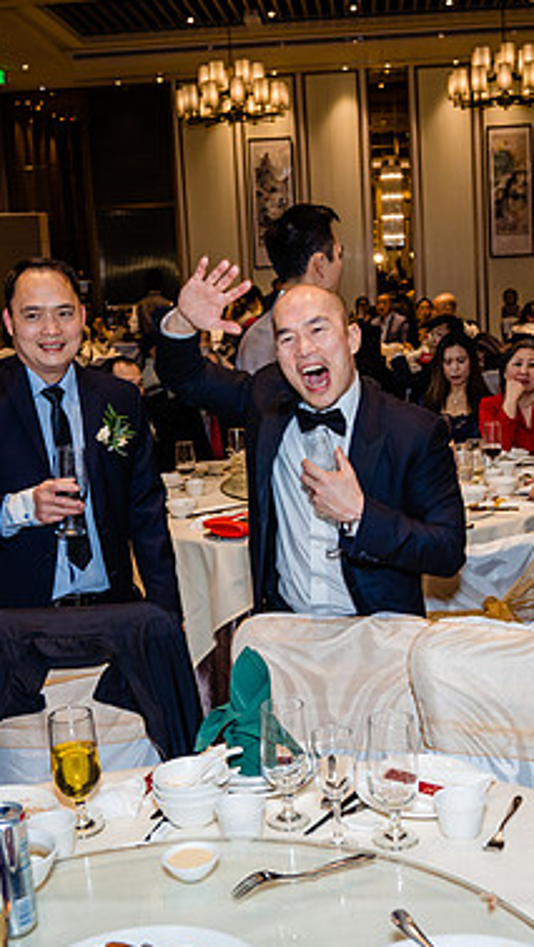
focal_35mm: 45
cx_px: 318
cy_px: 475
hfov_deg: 26.5
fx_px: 1131
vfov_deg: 45.5
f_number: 4
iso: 1250
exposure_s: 1/200
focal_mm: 28
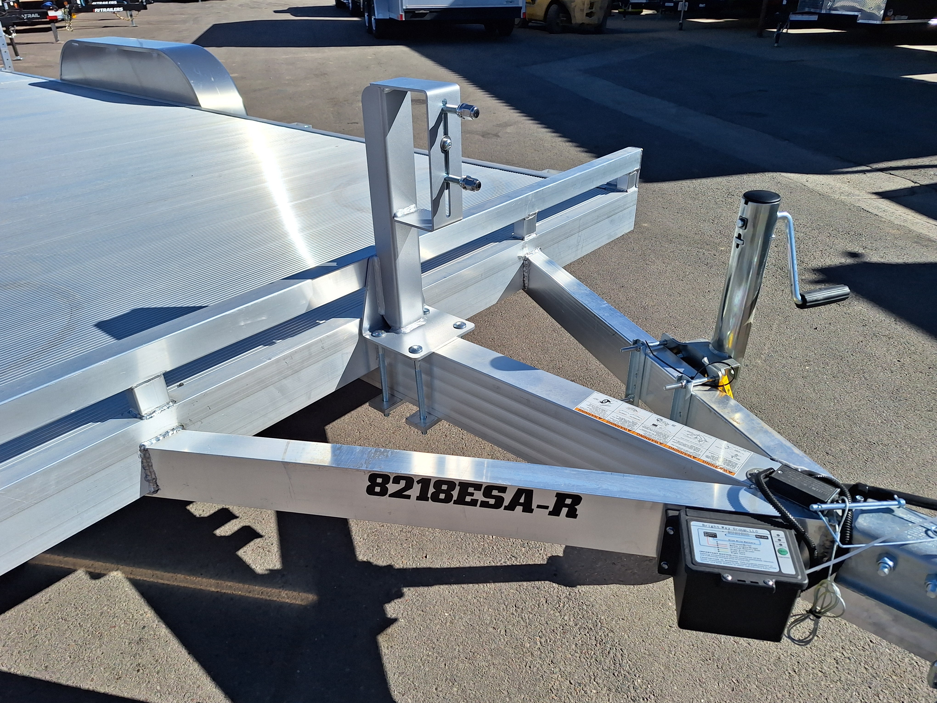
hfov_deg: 73.9
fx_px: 623
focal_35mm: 23
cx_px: 468
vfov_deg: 58.9
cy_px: 352
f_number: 1.8
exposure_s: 1/6410
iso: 40
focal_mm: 5.54
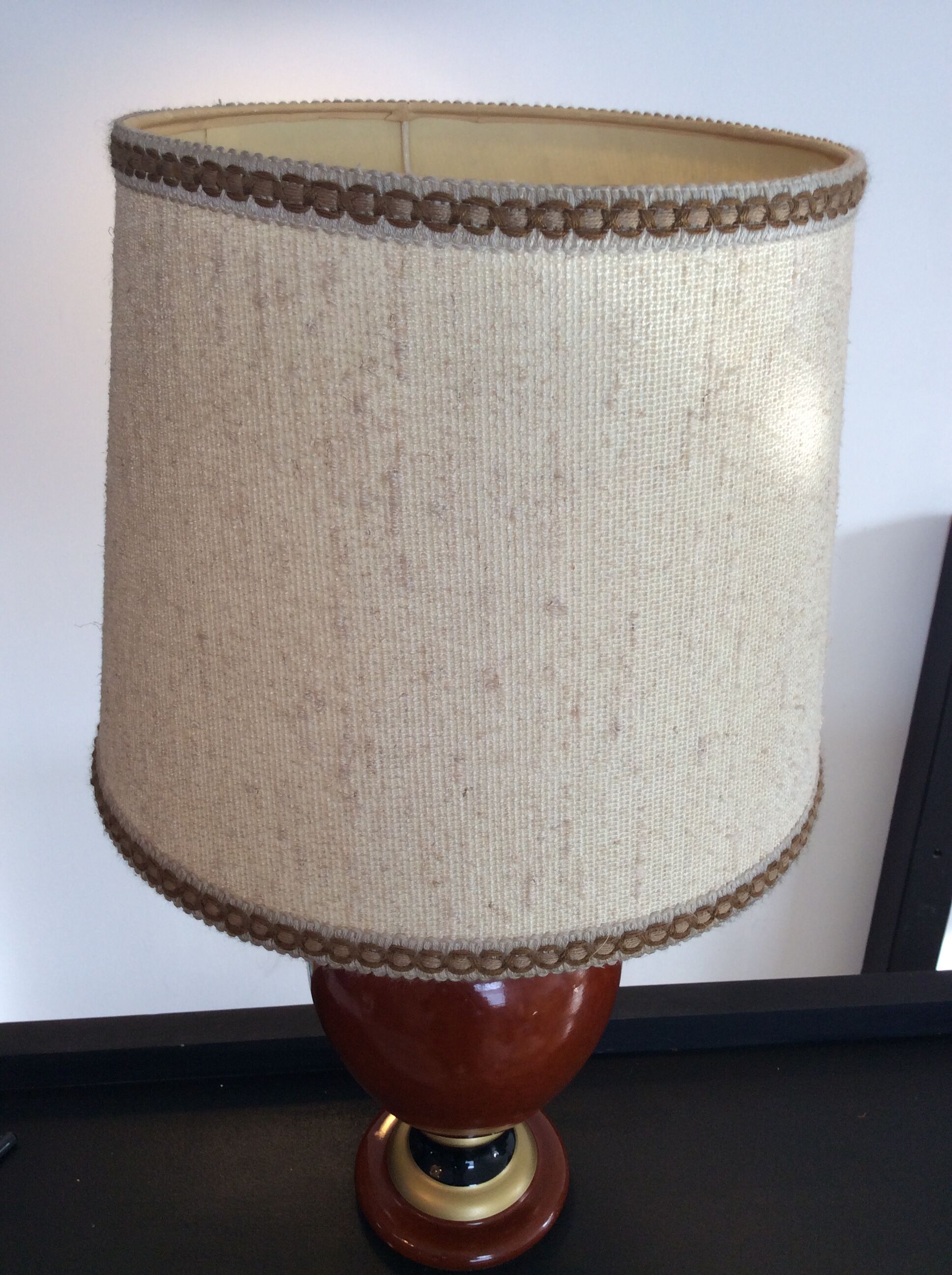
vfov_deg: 56.9
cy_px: 638
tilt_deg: -27.2
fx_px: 1177
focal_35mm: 32
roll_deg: +0.3
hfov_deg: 44.1
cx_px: 476
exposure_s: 1/33
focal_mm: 3.3
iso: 32
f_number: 2.4
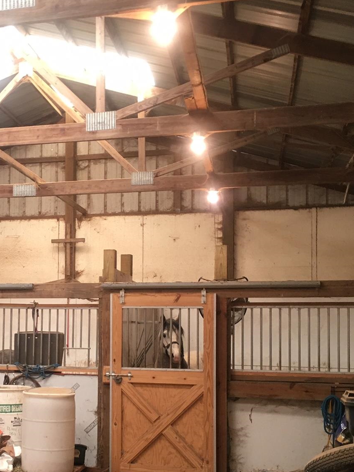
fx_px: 709
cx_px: 46
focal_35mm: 52
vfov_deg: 36.5
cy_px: 310
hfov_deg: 27.2
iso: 40
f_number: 2.2
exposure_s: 1/15
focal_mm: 4.15
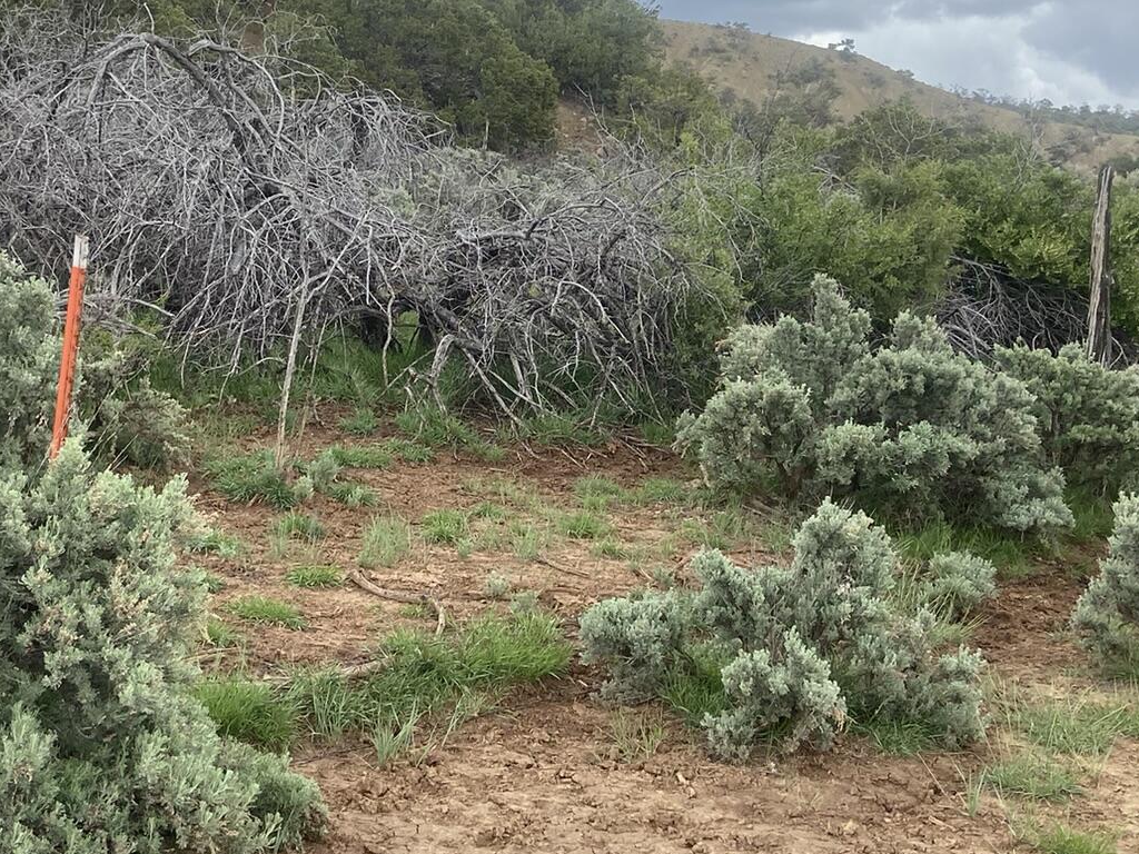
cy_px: 337
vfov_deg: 28.0
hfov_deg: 36.7
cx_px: 476
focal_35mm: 52
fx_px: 1711
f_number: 1.8
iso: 32
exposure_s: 1/839
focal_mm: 4.25
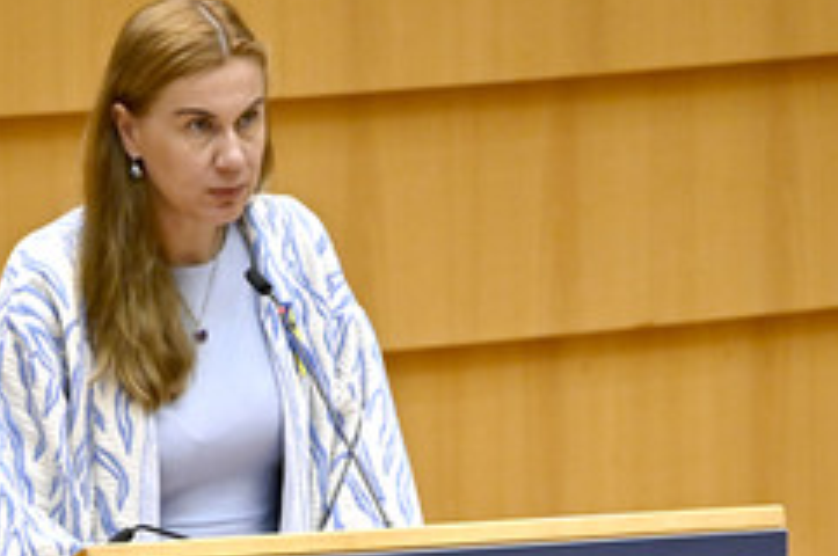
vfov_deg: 1.2
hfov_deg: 1.8
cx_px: 269
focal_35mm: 1125
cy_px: 466
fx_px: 26152
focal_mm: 600
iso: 4000
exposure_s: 1/500
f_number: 6.3
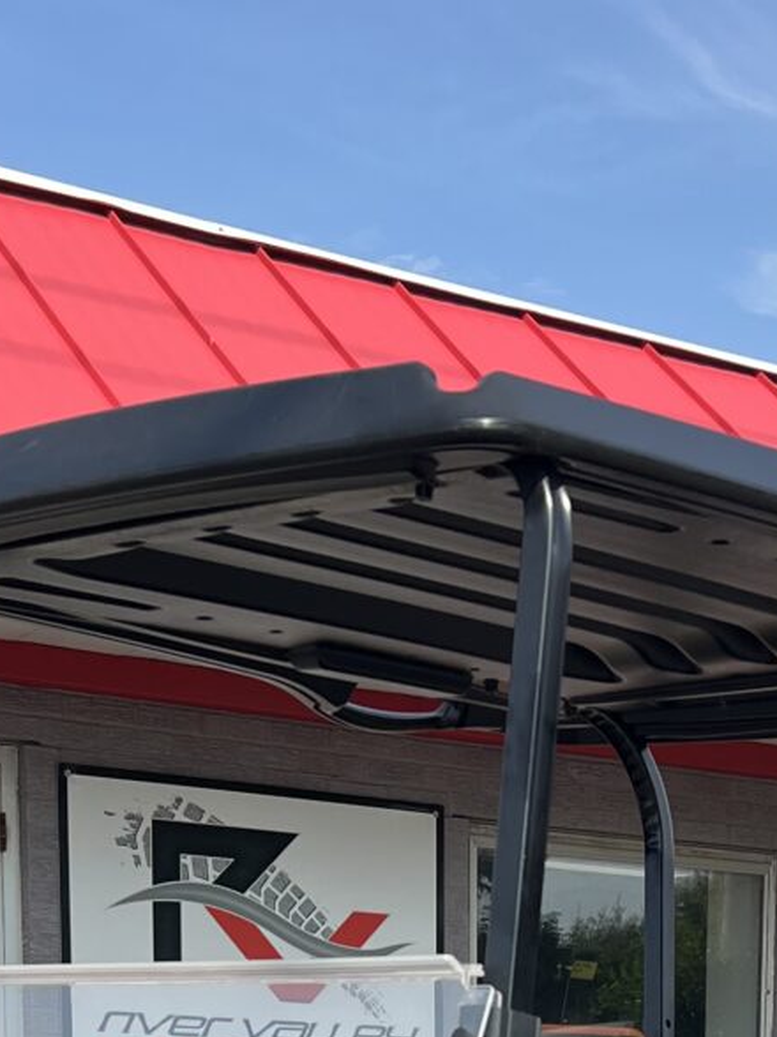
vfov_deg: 20.1
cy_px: 1526
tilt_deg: -7.7
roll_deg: -1.0
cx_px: 514
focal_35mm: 85
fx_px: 2545
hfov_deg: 17.3
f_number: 1.5
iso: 50
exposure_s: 1/2695
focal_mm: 5.7
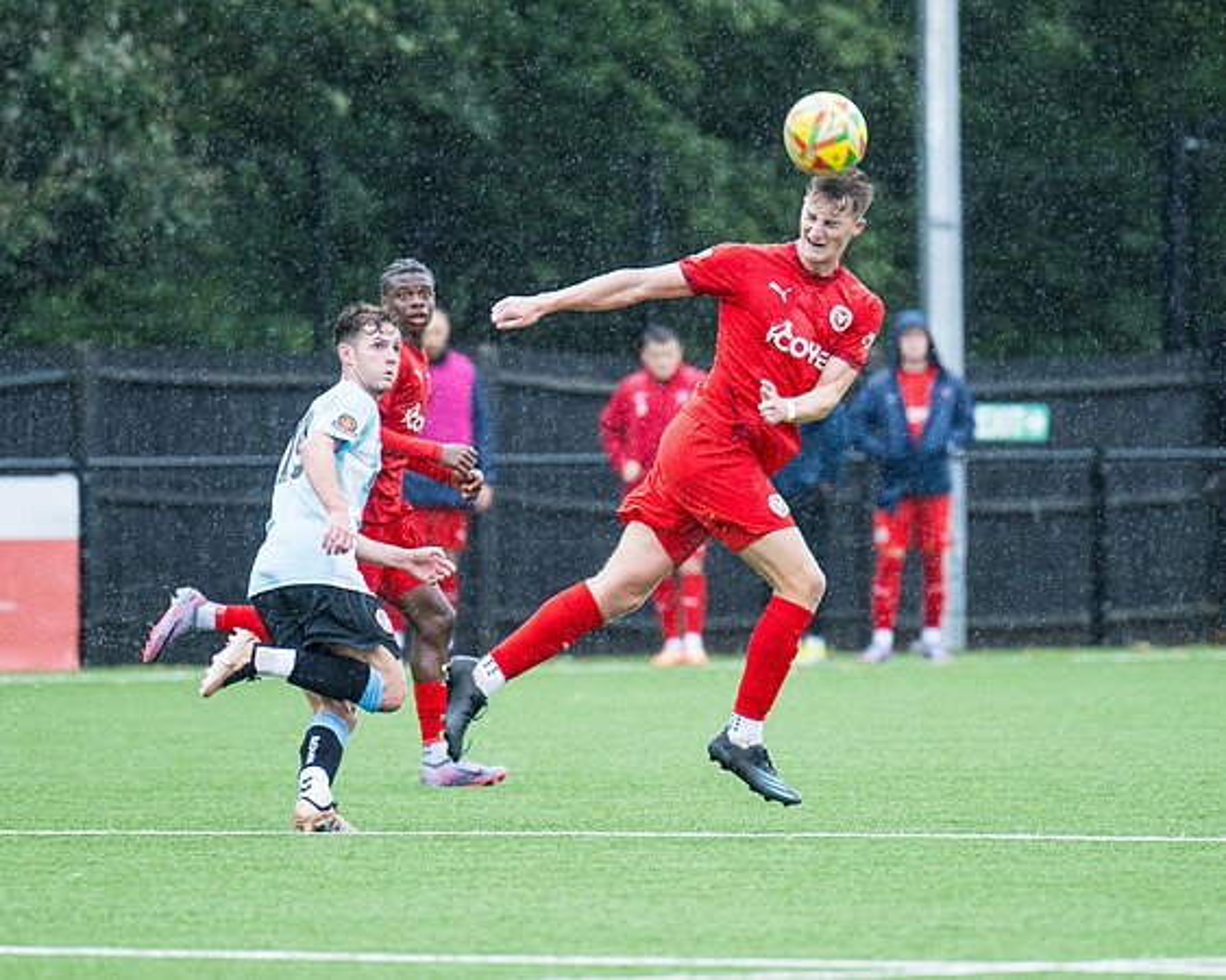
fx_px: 18059
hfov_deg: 3.9
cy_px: 515
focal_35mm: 498
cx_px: 569
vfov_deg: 3.1
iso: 800
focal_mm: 280
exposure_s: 1/1000
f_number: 4
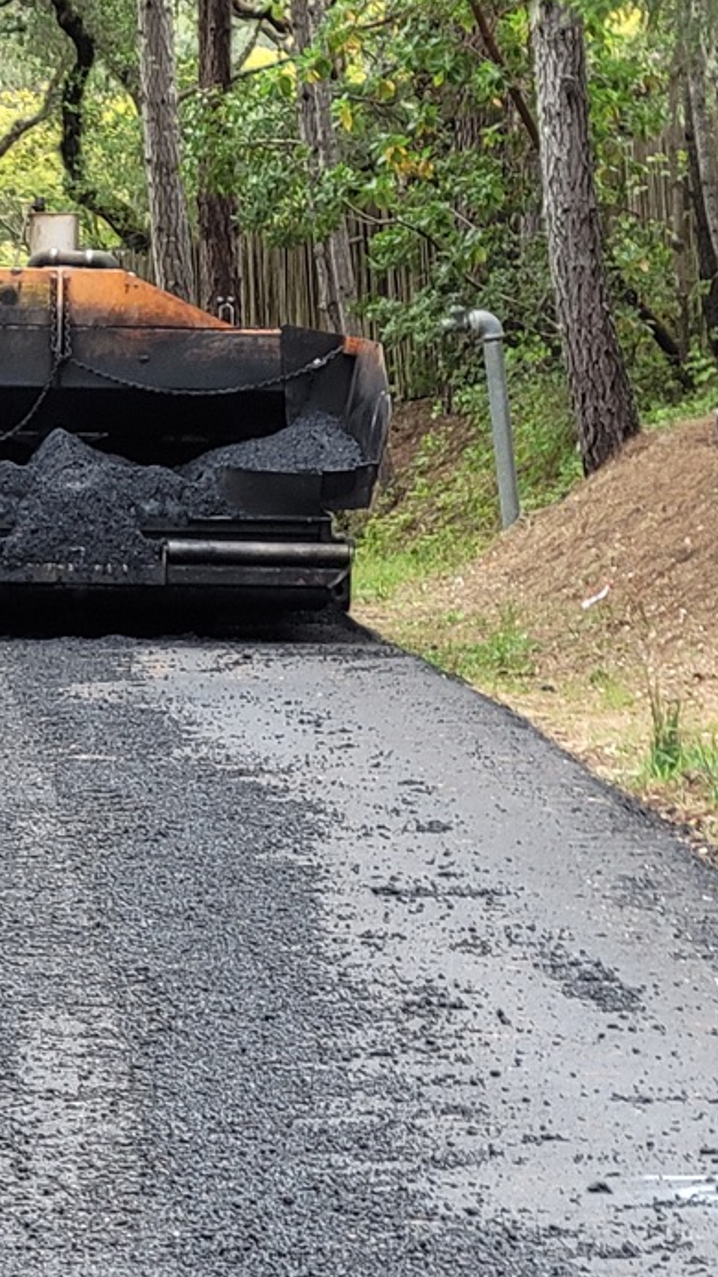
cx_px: 81
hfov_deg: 25.7
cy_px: 488
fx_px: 1524
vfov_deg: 45.1
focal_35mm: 45
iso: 25
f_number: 2
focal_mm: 5.9
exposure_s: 1/120
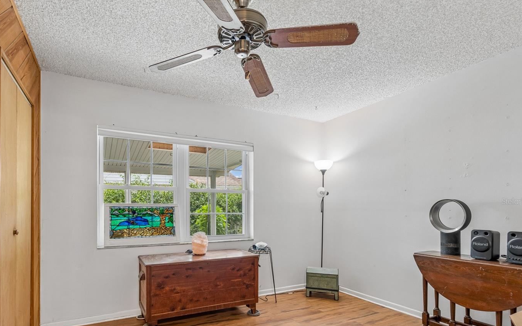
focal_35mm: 18
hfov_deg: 90.6
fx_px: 256
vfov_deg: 64.2
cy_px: 201
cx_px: 229
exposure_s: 1/4
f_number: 7.1
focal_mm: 10
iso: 100
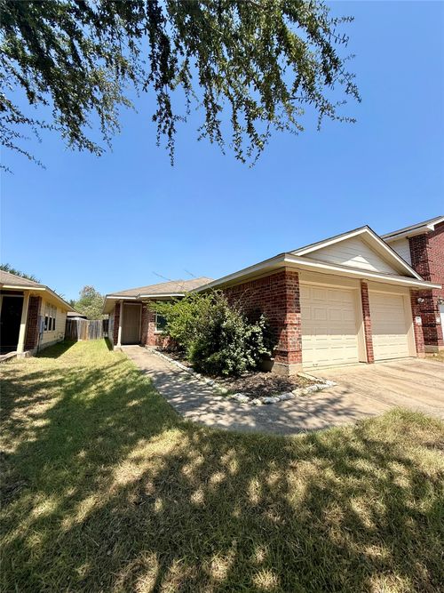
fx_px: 240
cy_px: 296
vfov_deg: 102.1
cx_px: 222
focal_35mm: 14
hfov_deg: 85.7
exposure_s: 1/1534
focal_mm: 2.22
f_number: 2.2
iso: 50
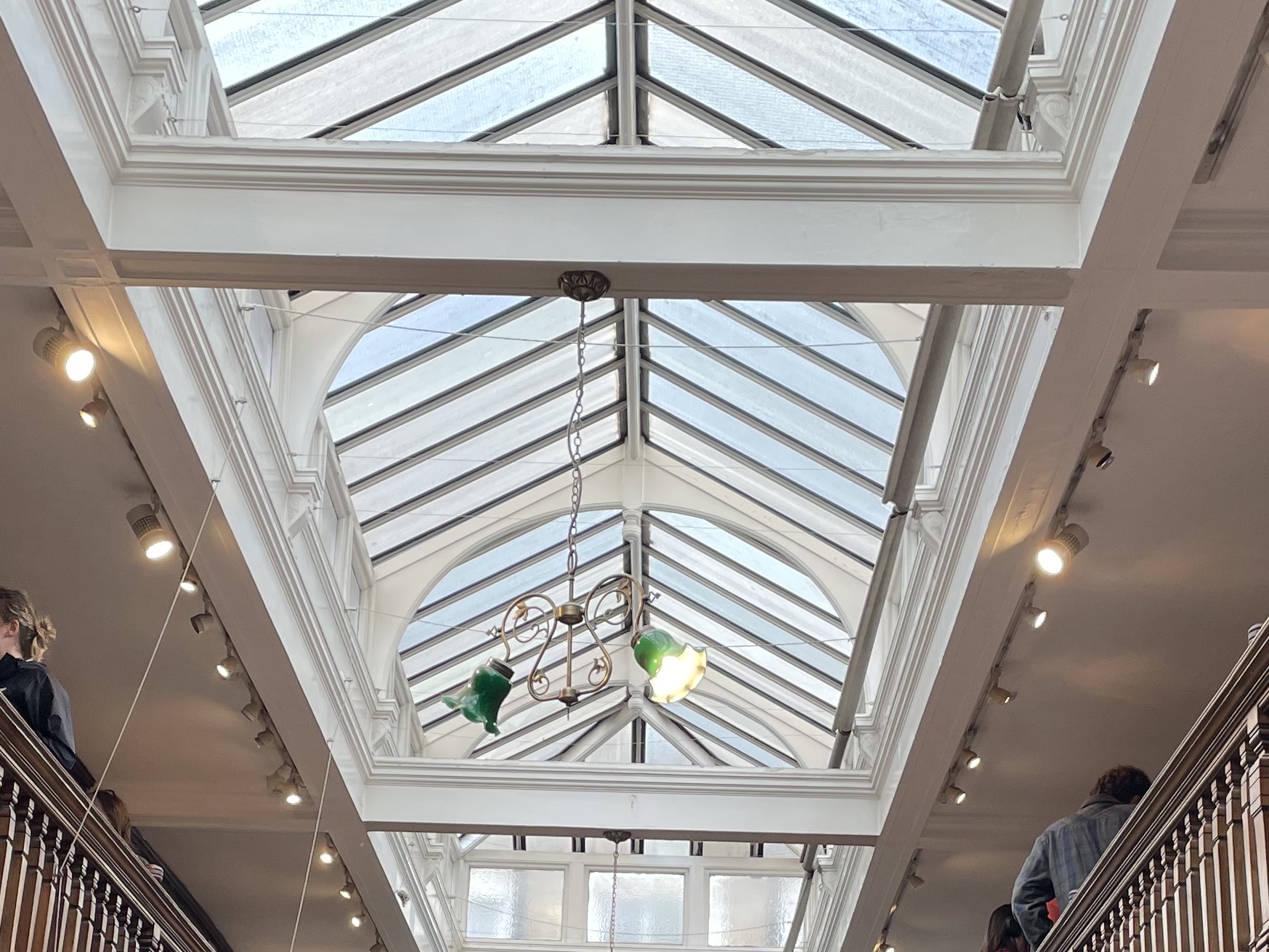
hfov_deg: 32.2
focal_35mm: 60
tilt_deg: +15.1
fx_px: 2199
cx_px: 625
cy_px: 888
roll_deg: -1.1
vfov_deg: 23.6
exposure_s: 1/100
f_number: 1.6
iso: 32
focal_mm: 4.2
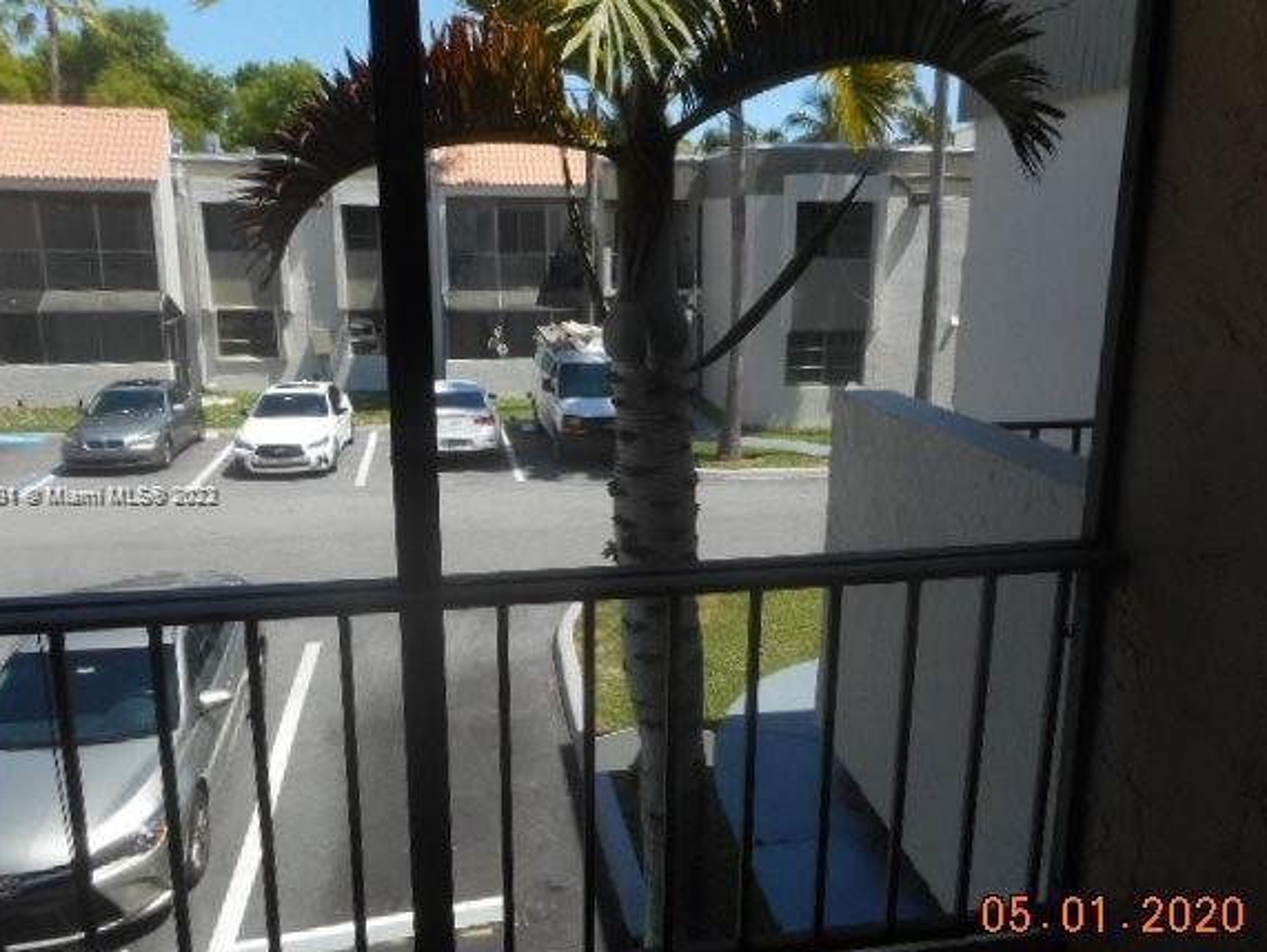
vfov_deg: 49.8
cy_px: 497
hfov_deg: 63.4
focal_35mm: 28
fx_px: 1025
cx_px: 619
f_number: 3.7
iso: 80
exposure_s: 1/400
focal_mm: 4.5
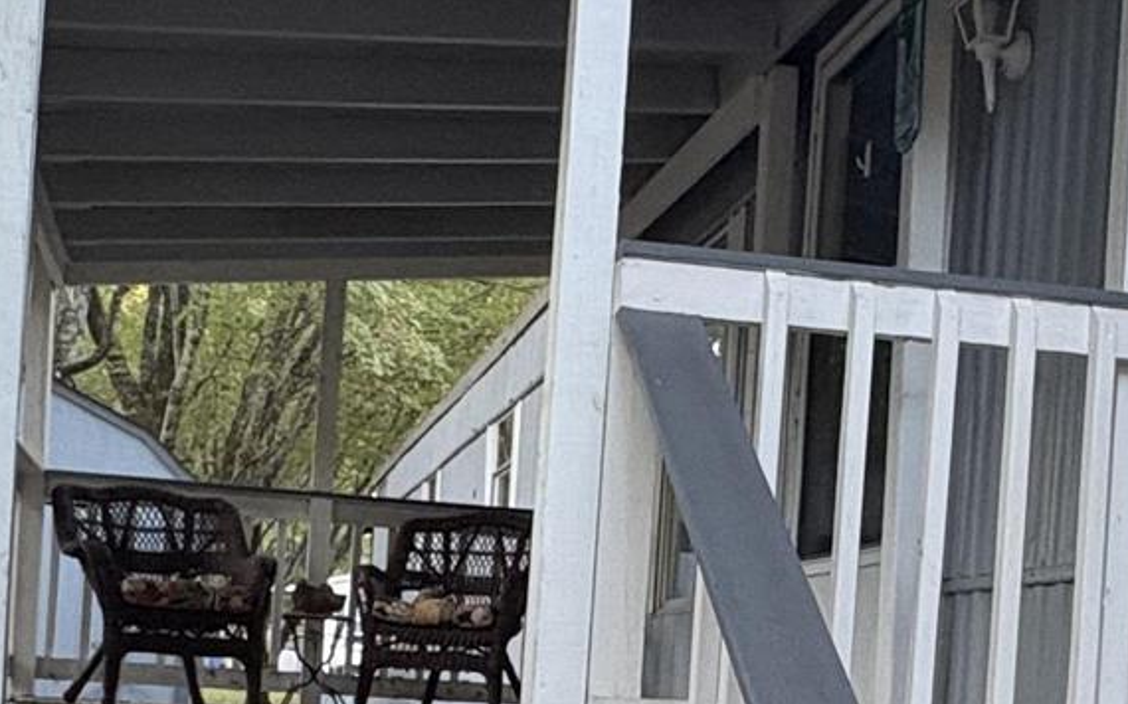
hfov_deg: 33.9
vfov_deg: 21.0
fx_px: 1844
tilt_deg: +2.2
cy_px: 676
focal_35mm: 60
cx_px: 675
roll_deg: -3.4
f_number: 2.2
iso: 320
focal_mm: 2.22
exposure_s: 1/60
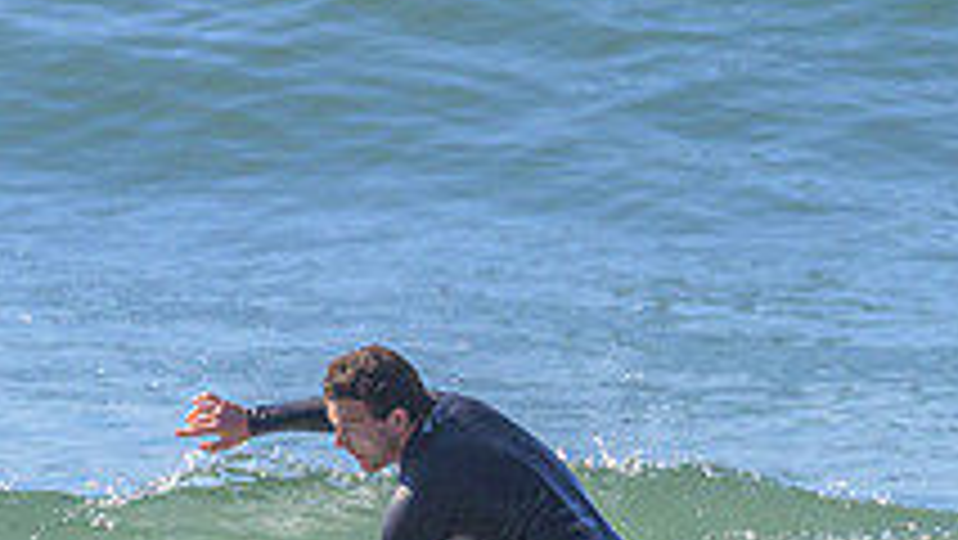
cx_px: 436
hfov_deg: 1.4
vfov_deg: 0.8
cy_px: 655
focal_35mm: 1513
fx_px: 38448
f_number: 10
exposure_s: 1/2000
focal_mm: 530
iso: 800
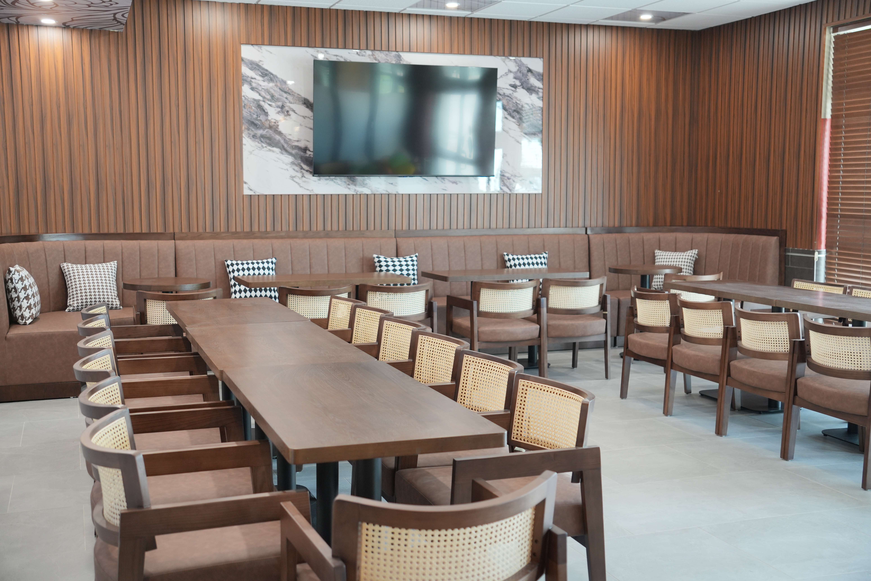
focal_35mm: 40
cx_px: 436
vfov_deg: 33.0
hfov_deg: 47.9
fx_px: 980
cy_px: 290
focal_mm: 27
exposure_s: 1/50
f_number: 2.8
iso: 400
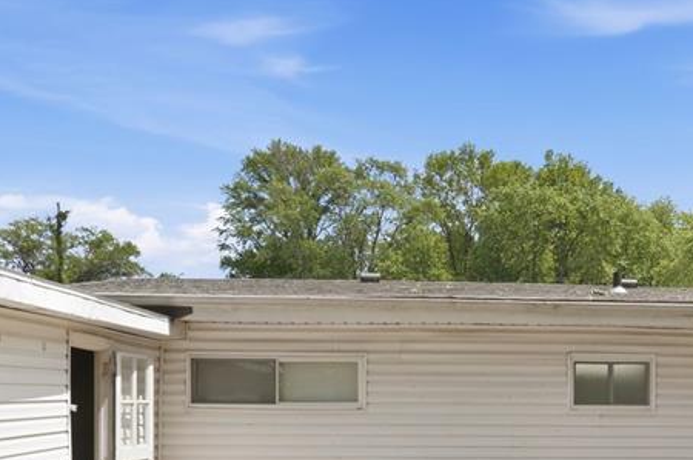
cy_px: 391
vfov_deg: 31.4
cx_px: 465
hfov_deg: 46.7
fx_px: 788
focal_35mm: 41
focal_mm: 18
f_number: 8
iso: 320
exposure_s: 1/400
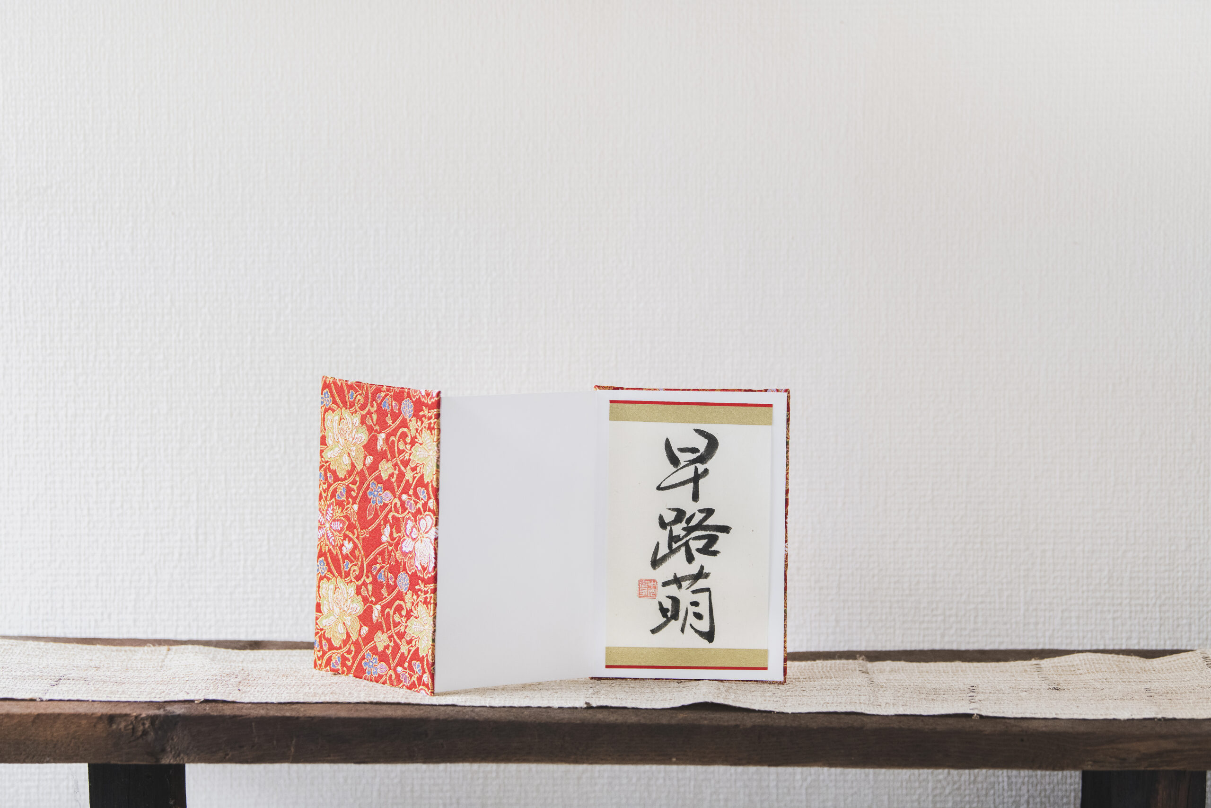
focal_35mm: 102
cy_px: 404
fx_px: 3431
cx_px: 606
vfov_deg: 13.4
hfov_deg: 20.0
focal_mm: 102
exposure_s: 1/15
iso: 1600
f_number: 4
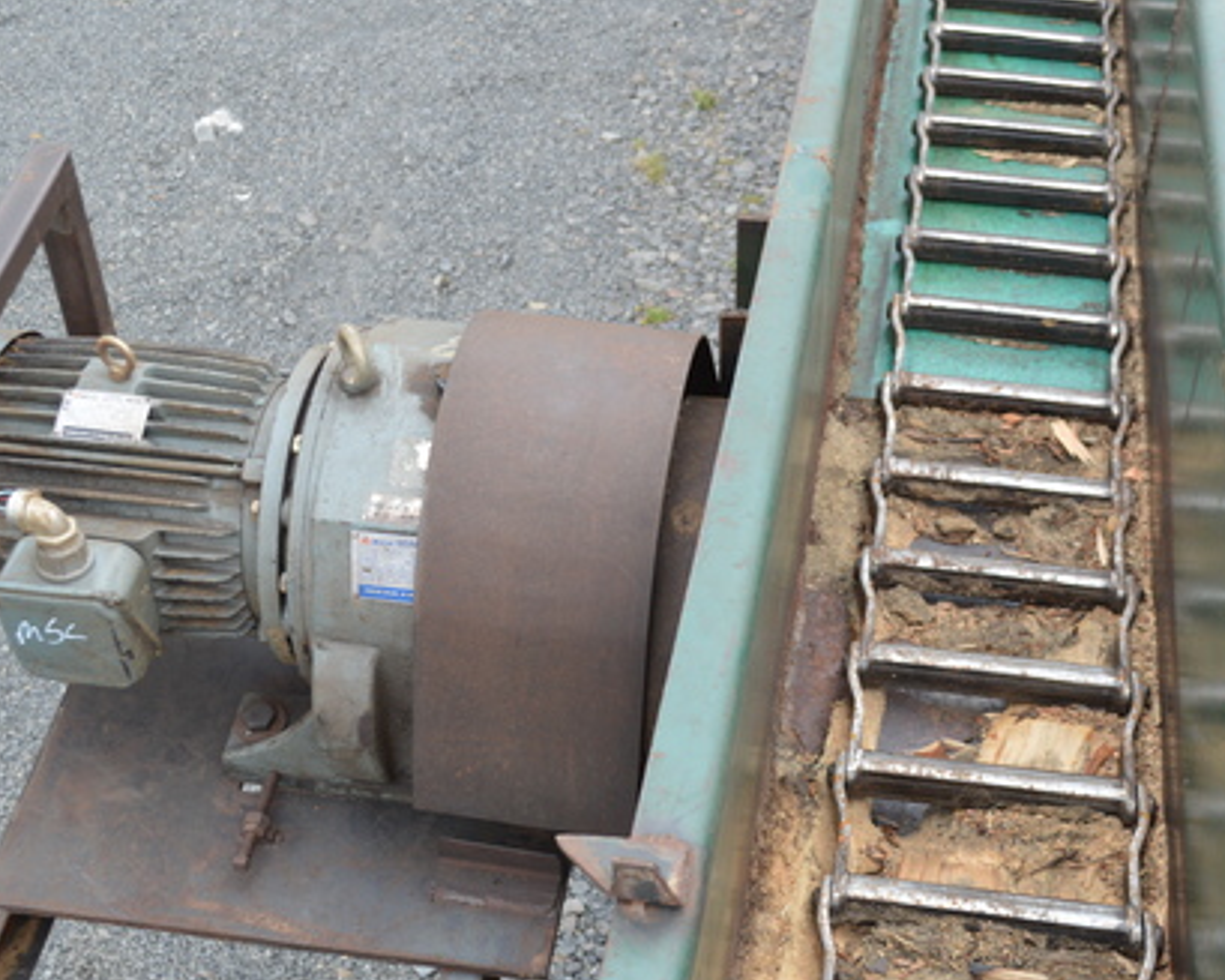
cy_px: 491
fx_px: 1994
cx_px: 677
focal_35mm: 55
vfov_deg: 27.6
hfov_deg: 34.1
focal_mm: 32
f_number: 5.6
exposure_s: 1/125
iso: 250
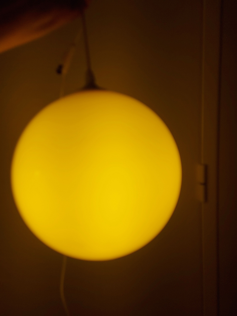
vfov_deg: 71.6
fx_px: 219
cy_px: 158
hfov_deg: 56.8
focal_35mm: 24
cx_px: 118
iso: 32
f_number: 1.8
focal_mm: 5.23
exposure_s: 1/200
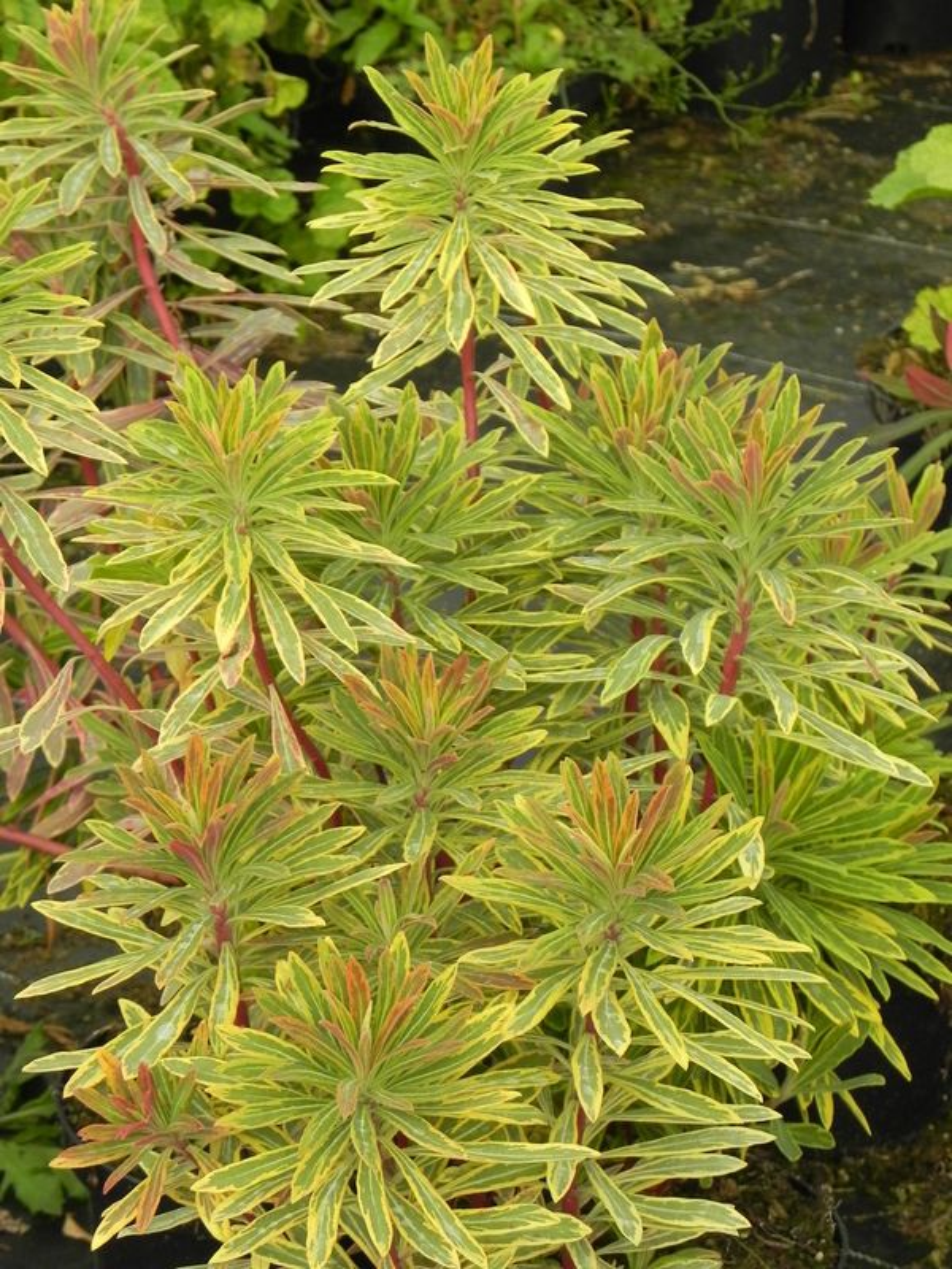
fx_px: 4730
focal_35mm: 129
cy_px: 634
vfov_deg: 15.3
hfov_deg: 11.5
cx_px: 476
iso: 160
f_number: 5
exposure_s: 1/320
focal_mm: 23
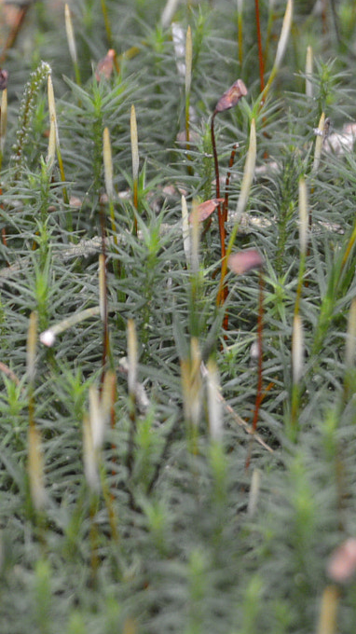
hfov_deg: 6.0
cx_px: 127
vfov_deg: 10.6
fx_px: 3414
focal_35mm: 203
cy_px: 207
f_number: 5.6
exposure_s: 1/60
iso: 800
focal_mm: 55
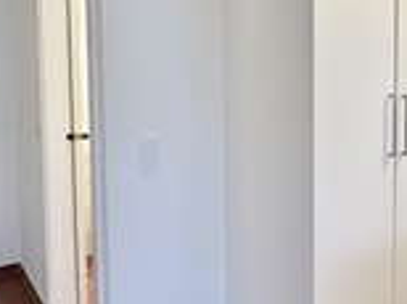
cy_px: 111
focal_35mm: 34
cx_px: 324
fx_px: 399
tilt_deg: -3.5
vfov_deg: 41.3
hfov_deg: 50.8
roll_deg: +0.1
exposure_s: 1/100
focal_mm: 2.22
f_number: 2.2
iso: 200
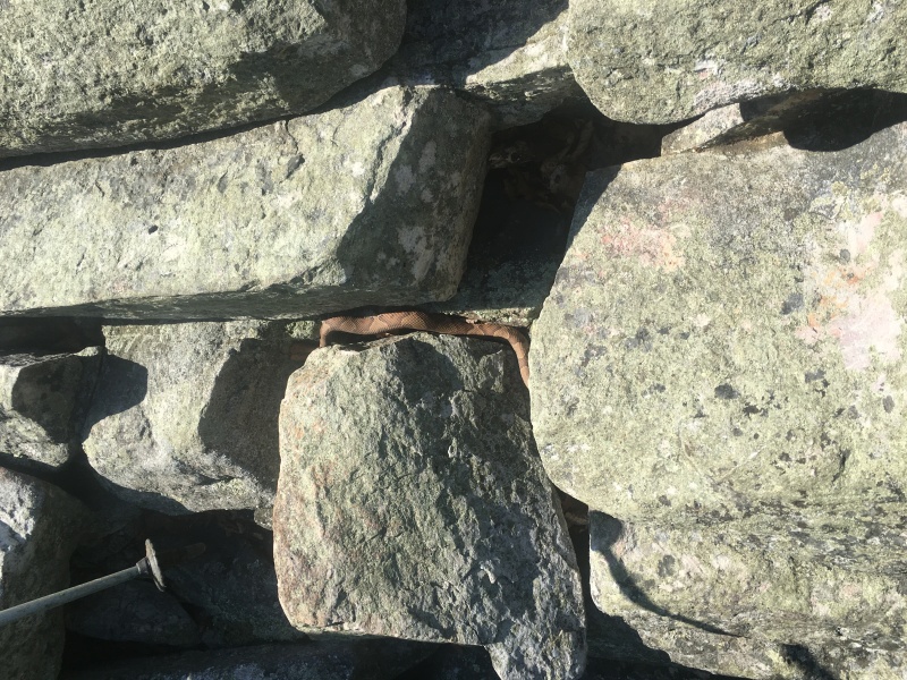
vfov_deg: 48.2
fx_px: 760
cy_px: 340
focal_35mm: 29
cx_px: 454
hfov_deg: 61.7
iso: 25
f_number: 2.2
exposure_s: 1/974
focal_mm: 4.15
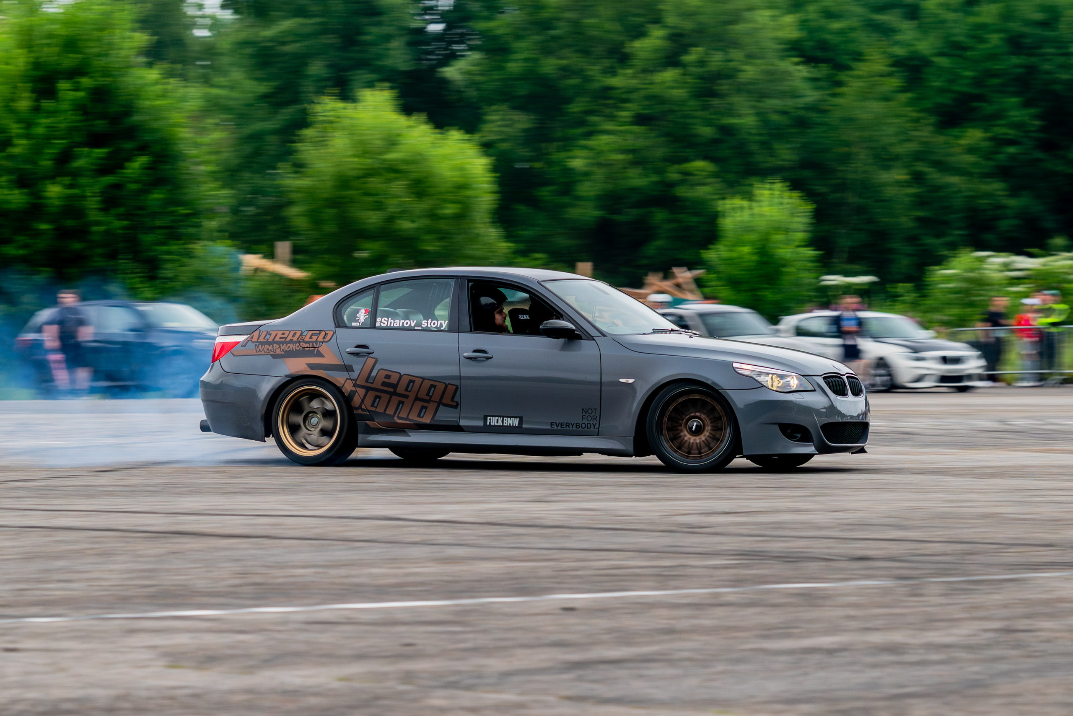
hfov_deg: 13.5
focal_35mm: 152
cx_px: 430
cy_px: 325
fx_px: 4530
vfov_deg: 9.0
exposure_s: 1/125
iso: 640
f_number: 3.5
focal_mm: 85
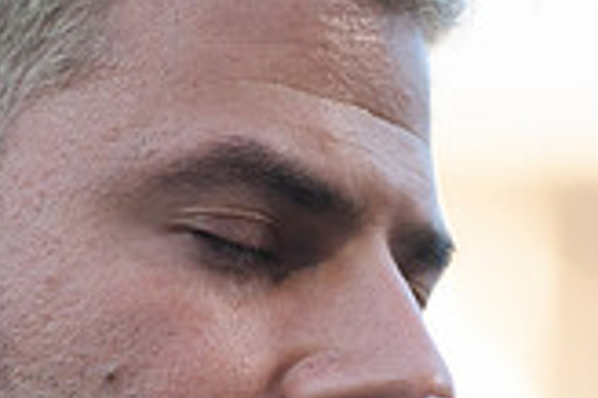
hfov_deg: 2.9
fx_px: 11765
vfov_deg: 1.9
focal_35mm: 709
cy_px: 442
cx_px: 204
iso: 800
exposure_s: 1/2500
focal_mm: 200
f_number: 2.8
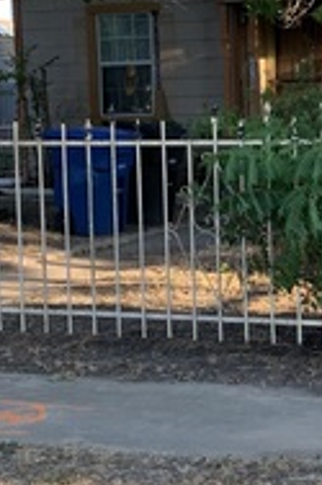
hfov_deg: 14.4
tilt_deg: -4.3
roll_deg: +1.9
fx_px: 1237
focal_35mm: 92
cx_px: 368
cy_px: 219
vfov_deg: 22.2
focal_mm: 4.25
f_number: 1.8
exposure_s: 1/122
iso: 25
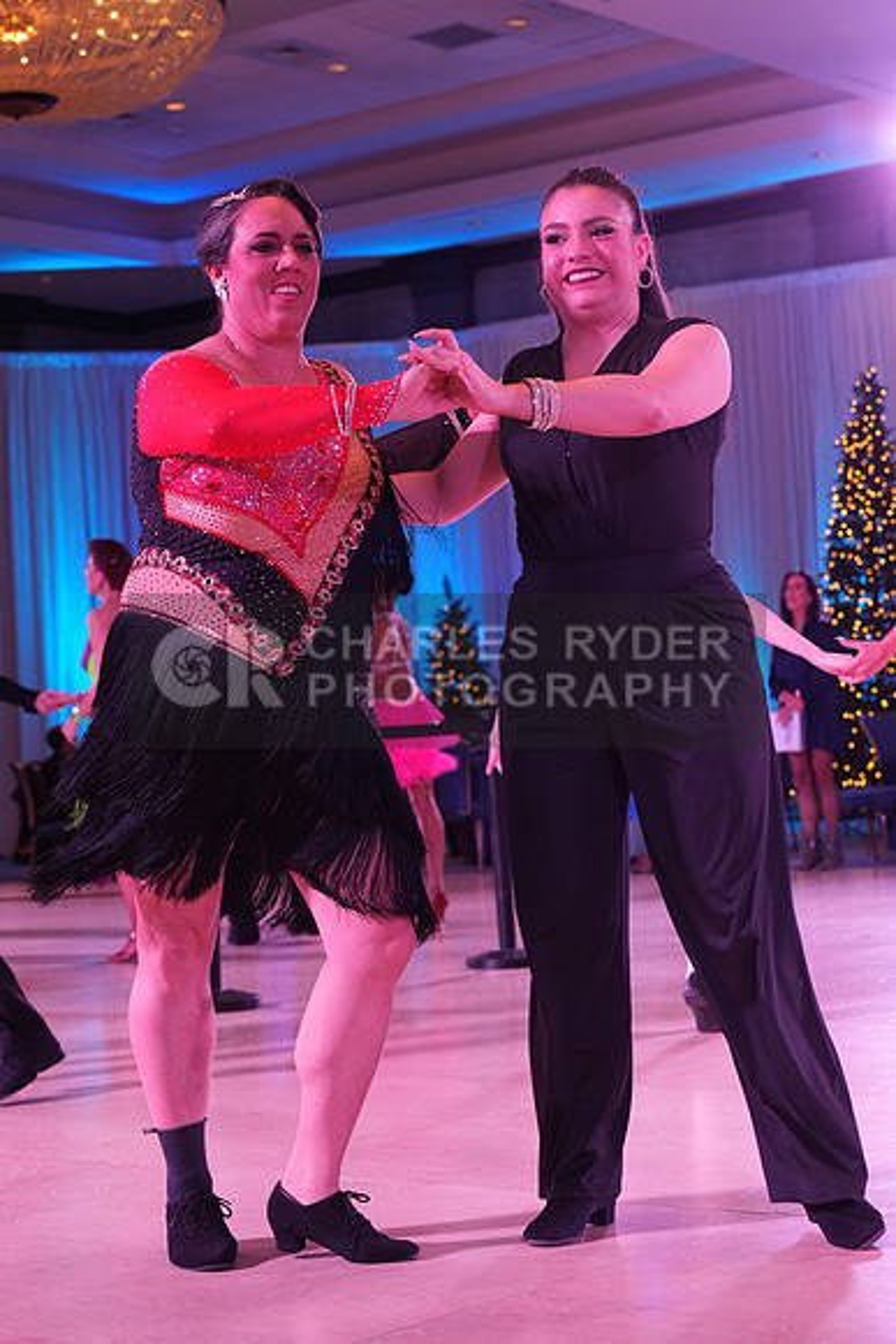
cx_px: 448
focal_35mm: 70
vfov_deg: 28.8
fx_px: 2612
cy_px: 672
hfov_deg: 19.5
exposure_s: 1/200
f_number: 5.6
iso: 2500
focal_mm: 70
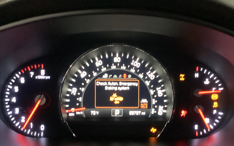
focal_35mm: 45
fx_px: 287
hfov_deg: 44.4
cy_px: 104
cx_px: 119
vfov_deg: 28.3
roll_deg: -1.7
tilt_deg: -25.8
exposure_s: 1/17
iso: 800
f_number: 2.4
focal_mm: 3.3
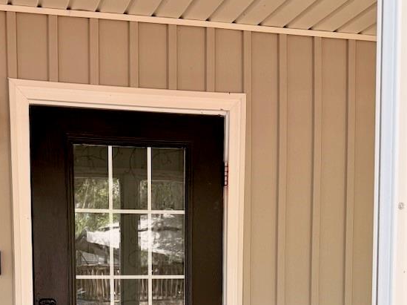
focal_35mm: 56
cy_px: 338
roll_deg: +0.6
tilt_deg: -3.4
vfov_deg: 24.3
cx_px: 129
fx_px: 658
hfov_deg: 34.0
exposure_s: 1/121
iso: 80
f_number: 1.78
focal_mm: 6.76
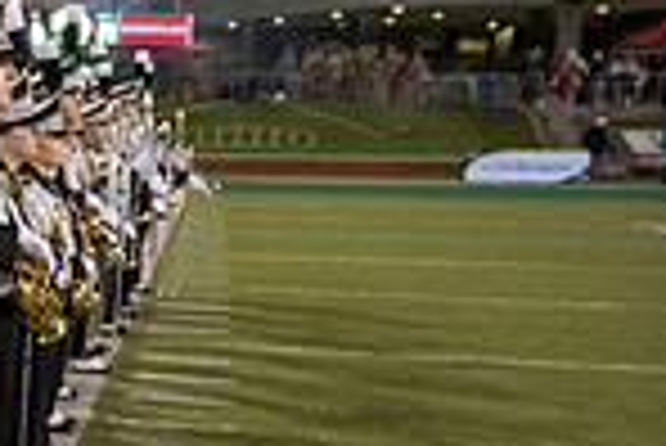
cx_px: -626
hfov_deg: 16.8
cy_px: 340
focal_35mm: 94
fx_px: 1741
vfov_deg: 14.5
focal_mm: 24
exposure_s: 1/500
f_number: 4
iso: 2000
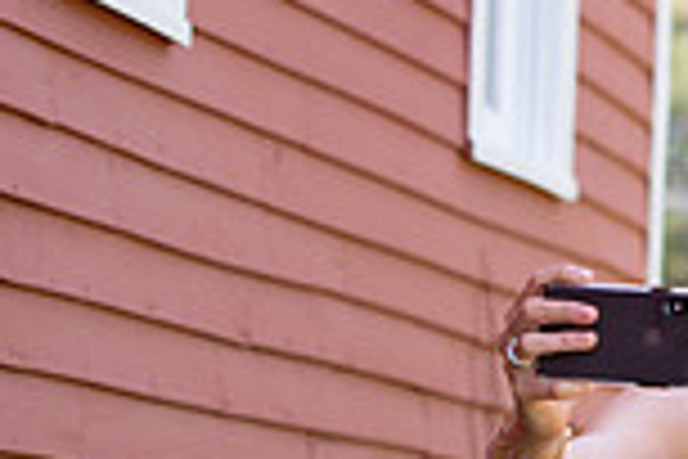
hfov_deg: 5.1
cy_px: 488
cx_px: 1214
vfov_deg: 3.4
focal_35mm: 399
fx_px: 7625
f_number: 2.8
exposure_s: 1/250
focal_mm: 70
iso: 100
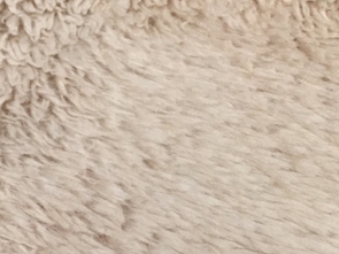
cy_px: 272
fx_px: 1155
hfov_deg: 16.7
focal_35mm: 118
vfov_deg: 12.4
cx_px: 159
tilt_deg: -64.4
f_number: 2.2
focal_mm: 4.15
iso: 25
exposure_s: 1/30
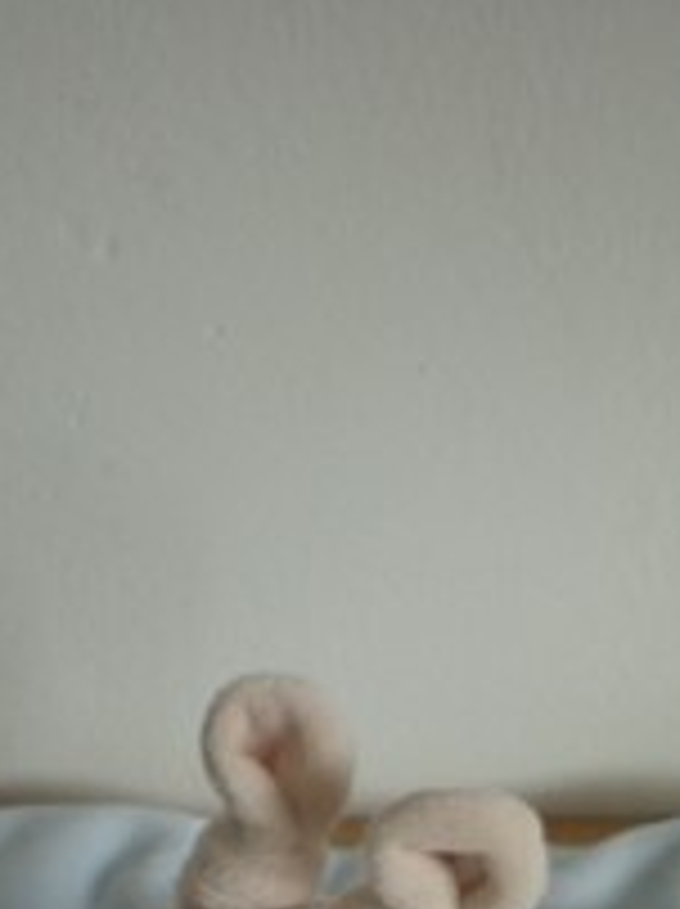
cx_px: 324
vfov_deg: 18.8
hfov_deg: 15.1
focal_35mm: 98
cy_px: 1130
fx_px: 2572
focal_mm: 6.3
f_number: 3.1
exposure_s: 1/60
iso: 174
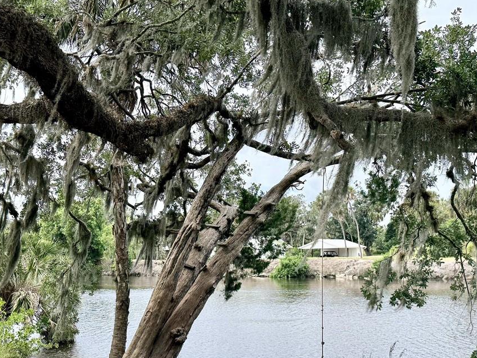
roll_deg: +0.7
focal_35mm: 45
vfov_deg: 31.6
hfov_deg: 41.9
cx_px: 199
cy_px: 268
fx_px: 620
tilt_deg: -1.1
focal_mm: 6.76
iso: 100
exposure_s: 1/3145
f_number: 1.78
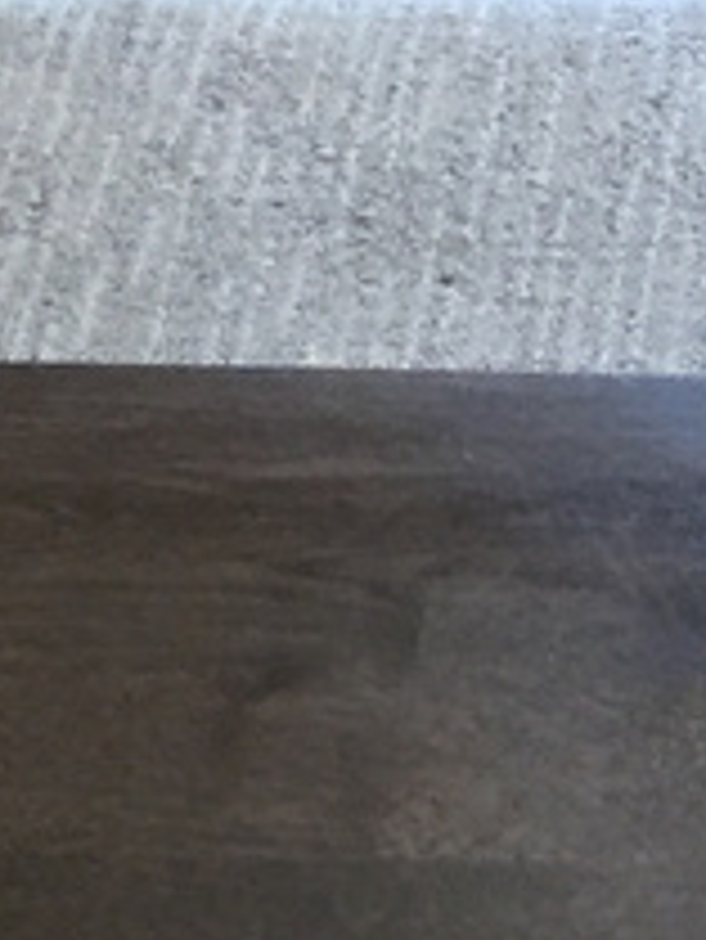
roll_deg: +0.2
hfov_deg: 6.8
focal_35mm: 213
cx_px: 1264
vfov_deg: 7.7
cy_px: -2204
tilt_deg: -16.8
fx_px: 5786
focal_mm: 4.15
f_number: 2.2
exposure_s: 1/15
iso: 50
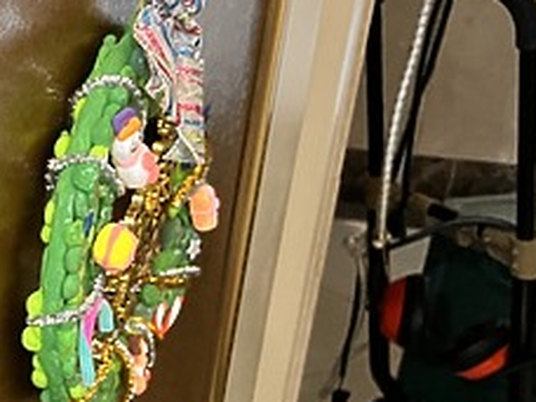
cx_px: -369
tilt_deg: -23.5
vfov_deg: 16.6
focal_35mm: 89
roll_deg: +1.3
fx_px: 1378
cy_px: 260
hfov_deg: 18.3
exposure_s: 1/60
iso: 400
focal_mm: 5.7
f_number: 1.5
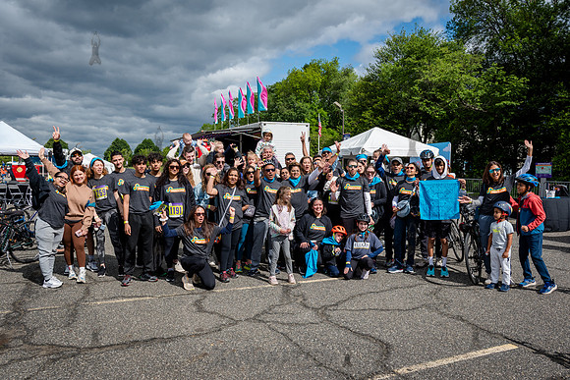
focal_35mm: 30
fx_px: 471
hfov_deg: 62.3
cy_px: 190
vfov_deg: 44.0
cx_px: 289
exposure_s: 1/2000
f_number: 5.6
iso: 400
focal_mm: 29
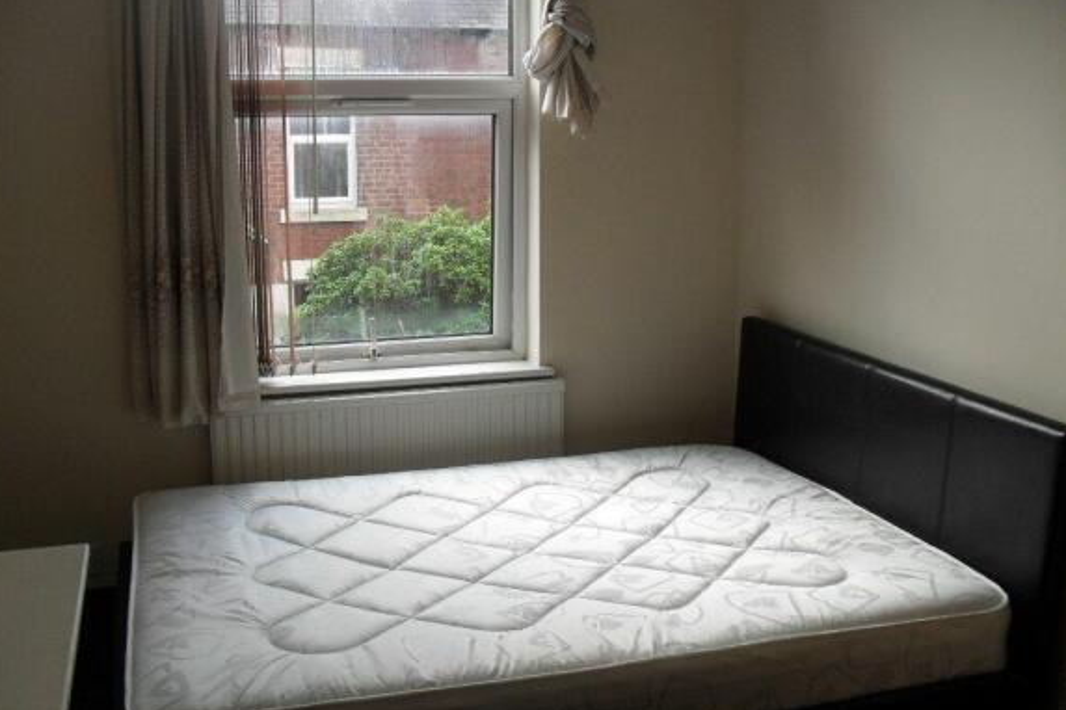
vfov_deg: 35.9
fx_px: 1096
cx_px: 529
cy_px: 337
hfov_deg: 51.9
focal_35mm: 37
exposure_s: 1/90
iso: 100
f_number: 3.2
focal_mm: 6.3
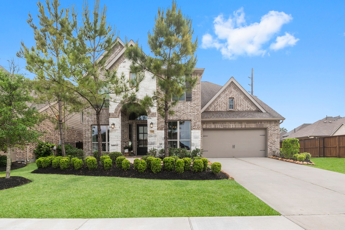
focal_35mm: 16
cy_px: 115
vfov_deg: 73.7
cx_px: 172
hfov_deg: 96.7
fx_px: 153
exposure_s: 1/1600
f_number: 7.1
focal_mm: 16
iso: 640
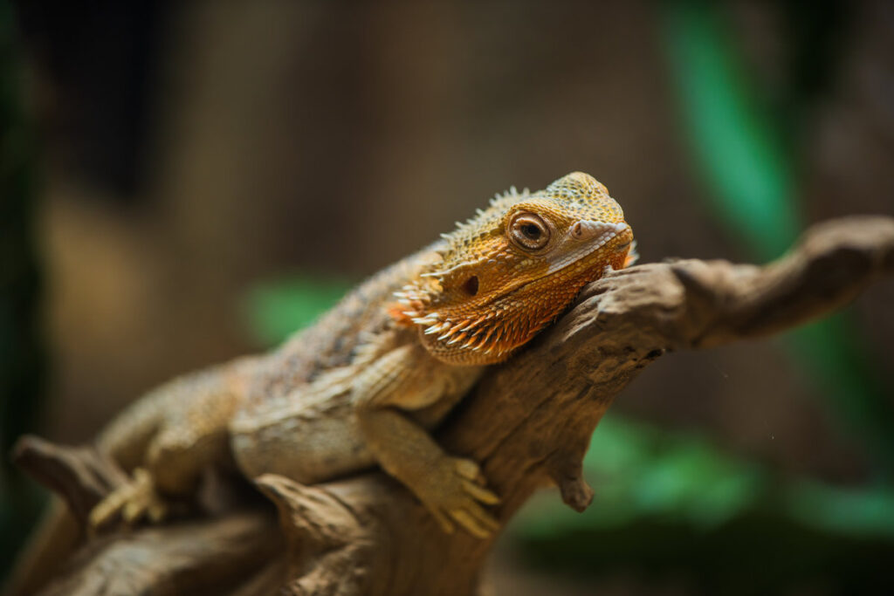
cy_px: 298
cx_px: 447
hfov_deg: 13.7
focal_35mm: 150
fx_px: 3725
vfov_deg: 9.2
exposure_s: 1/25
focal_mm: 150
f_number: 4
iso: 400
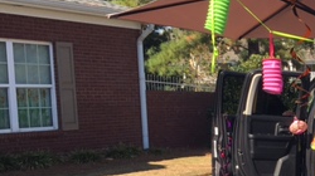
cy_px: 197
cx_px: 348
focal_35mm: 81
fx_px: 676
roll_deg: -0.3
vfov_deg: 14.5
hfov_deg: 24.5
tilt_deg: -8.6
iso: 25
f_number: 2.2
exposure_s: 1/761
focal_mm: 4.15
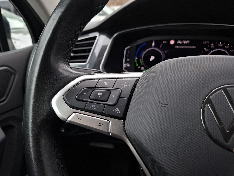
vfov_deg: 58.9
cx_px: 117
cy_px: 88
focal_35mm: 23
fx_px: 155
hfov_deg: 73.9
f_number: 1.8
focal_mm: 5.54
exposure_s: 1/130
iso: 50
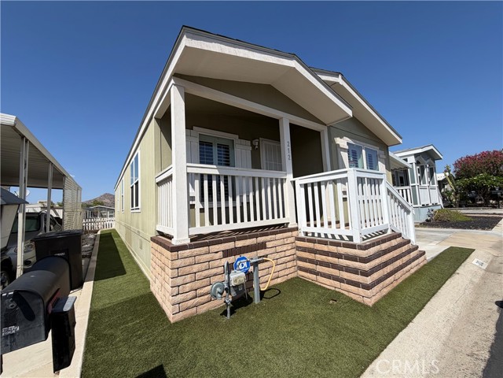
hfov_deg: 102.1
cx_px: 252
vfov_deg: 85.7
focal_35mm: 14
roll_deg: +2.9
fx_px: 203
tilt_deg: +4.8
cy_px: 189
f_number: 2.2
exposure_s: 1/1125
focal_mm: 2.22
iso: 20
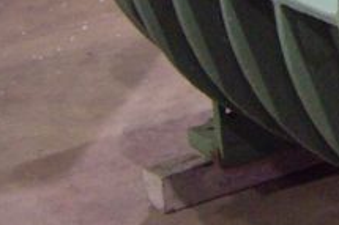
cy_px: -66
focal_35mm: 184
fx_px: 1731
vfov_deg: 7.4
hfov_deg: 10.5
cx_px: 609
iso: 200
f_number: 2.7
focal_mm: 6.2
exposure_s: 1/10
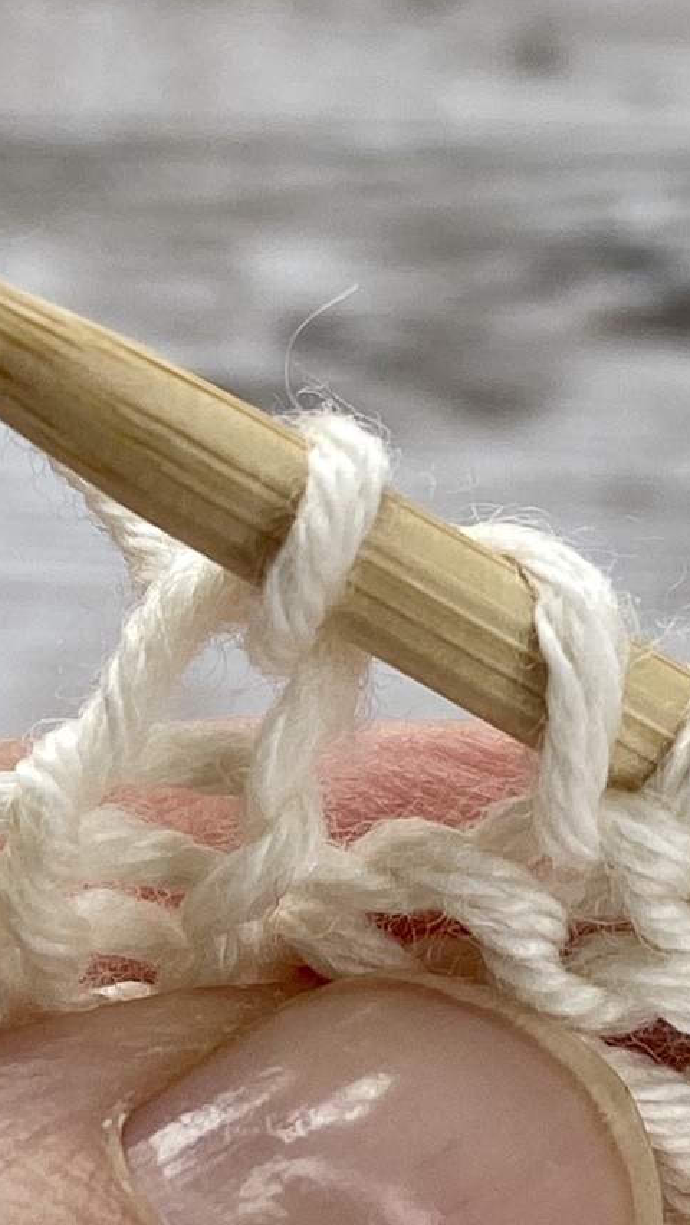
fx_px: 2601
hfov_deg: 15.1
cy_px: 576
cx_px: 362
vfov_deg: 26.5
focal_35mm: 80
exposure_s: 1/161
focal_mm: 4.25
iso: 32
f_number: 1.8
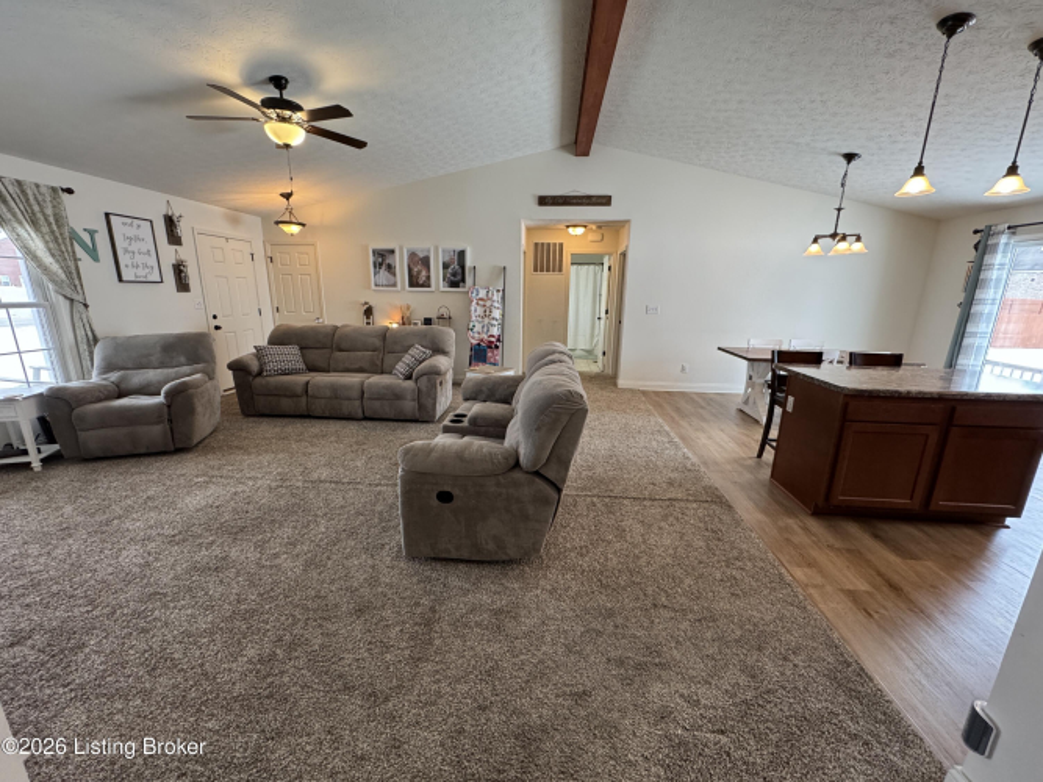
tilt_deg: -14.9
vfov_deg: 85.7
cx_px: 522
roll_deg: -1.7
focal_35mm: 14
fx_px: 422
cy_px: 391
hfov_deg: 102.1
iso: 320
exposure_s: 1/120
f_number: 2.2
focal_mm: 2.22
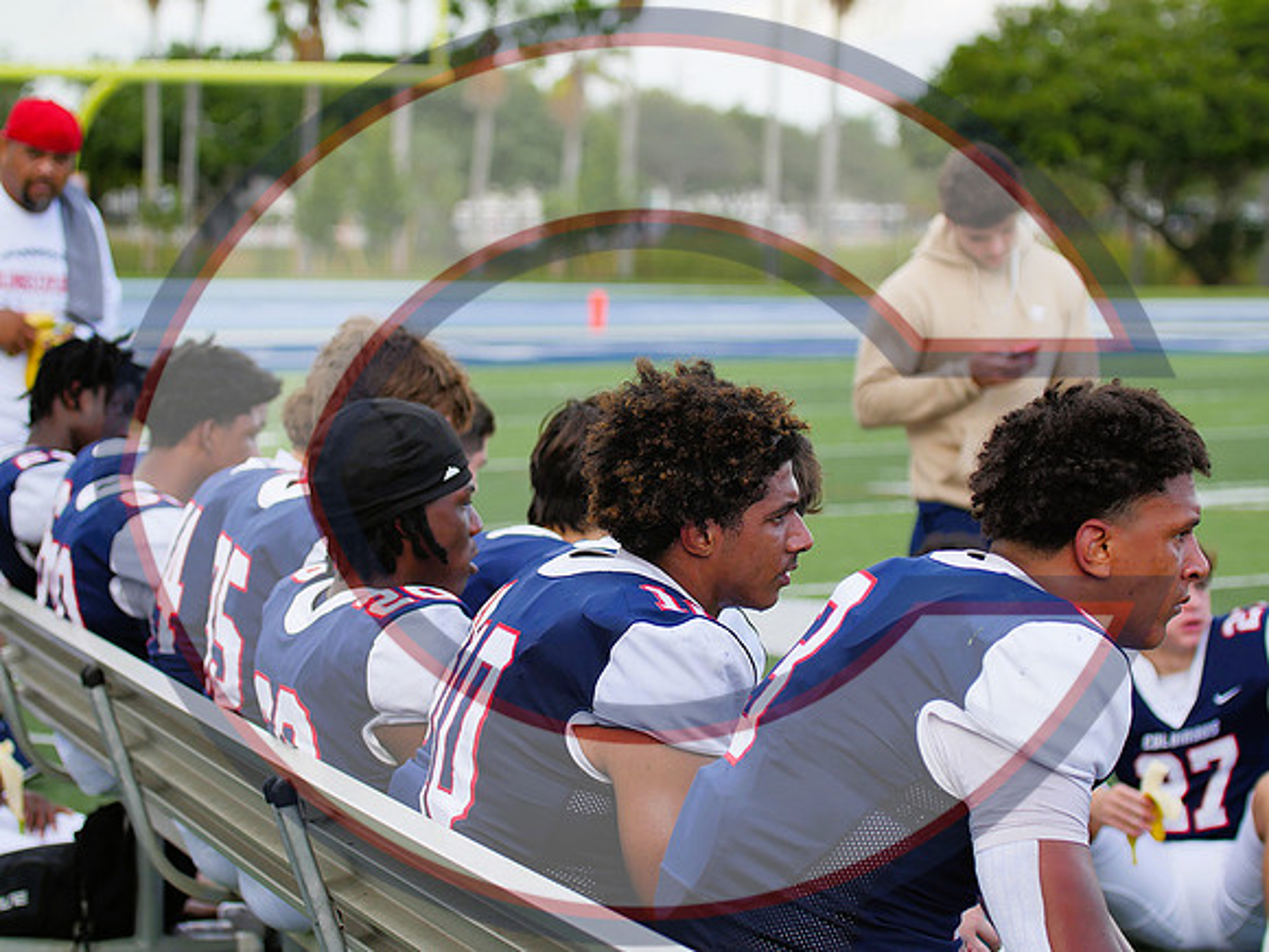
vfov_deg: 10.4
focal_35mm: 142
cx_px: 634
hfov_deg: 13.9
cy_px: 476
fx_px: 5206
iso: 200
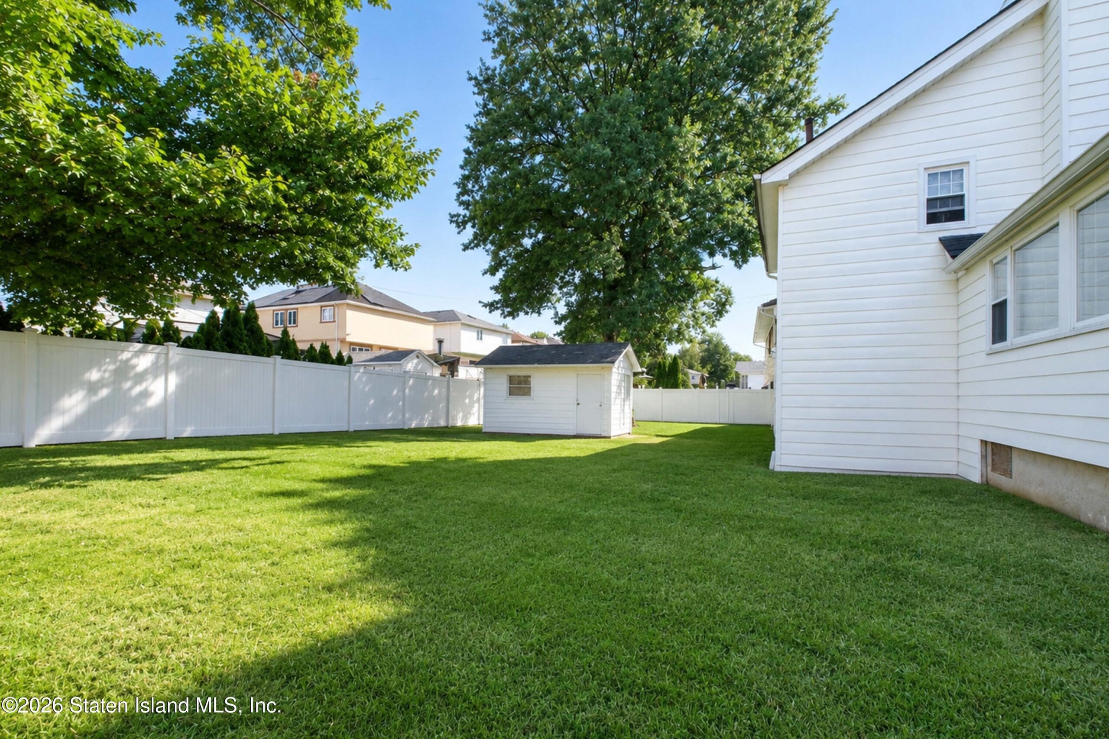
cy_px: 370
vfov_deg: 77.3
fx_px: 462
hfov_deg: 100.4
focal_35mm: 15
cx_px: 554
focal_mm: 10
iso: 400
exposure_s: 1/200
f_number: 9
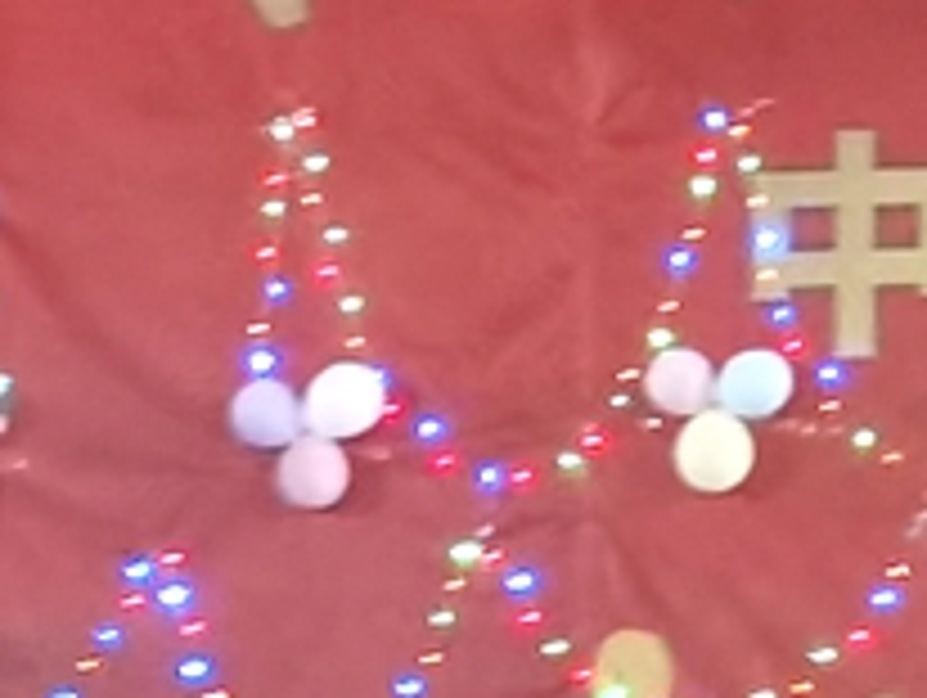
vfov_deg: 5.6
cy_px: 326
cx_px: 1346
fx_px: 7105
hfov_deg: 7.4
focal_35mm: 265
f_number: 1.8
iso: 1600
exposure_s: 1/20
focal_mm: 5.58
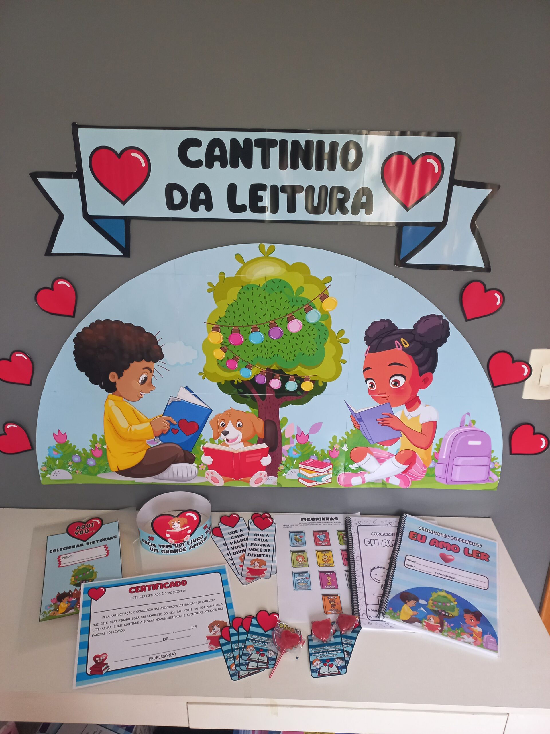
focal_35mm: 25
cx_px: 275
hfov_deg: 54.9
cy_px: 367
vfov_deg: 69.4
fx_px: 530
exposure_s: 1/60
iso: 125
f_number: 1.8
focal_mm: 4.6
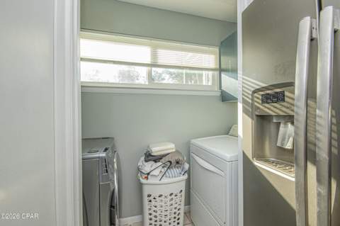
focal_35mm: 15
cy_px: 113
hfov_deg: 100.4
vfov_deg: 77.2
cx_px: 170
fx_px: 142
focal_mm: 10
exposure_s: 1/15
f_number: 16
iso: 400
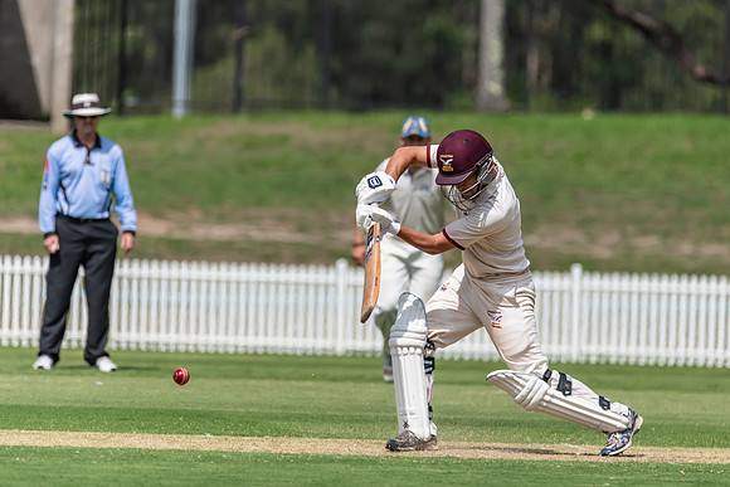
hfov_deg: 3.7
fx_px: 11213
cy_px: 194
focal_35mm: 553
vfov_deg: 2.5
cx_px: 439
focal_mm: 460
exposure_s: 1/4000
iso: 500
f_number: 6.3
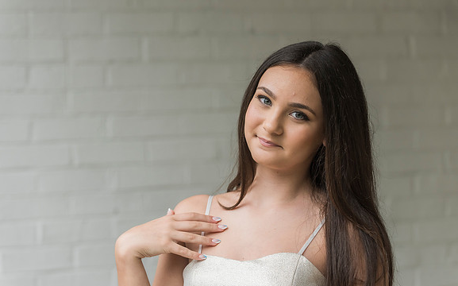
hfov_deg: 18.1
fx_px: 1435
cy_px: 142
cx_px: 229
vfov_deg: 11.4
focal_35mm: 115
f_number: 4
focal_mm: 105
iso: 640
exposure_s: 1/640
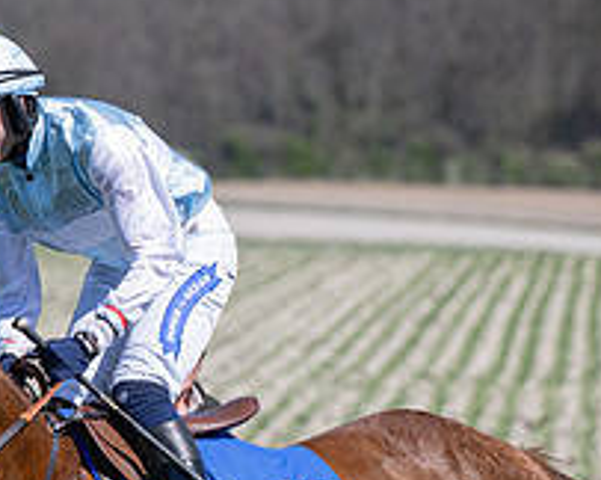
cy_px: 523
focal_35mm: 495
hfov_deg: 3.9
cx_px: 417
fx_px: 8796
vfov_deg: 3.1
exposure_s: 1/2000
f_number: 4
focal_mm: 140
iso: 140
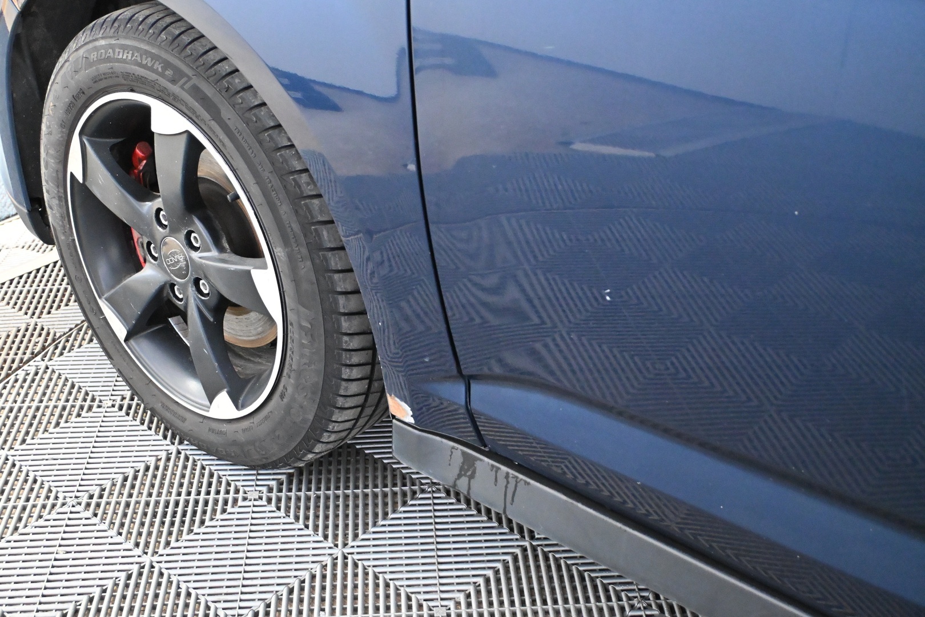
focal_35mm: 45
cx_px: 462
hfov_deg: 43.6
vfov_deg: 29.9
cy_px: 308
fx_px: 1156
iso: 8000
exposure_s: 1/60
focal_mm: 30
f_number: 4.8
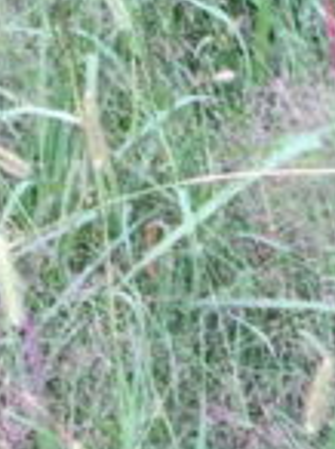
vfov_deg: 9.6
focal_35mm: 204
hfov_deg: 7.2
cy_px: 554
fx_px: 2640
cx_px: 378
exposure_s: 1/60
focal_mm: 4.15
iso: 32
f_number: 2.2
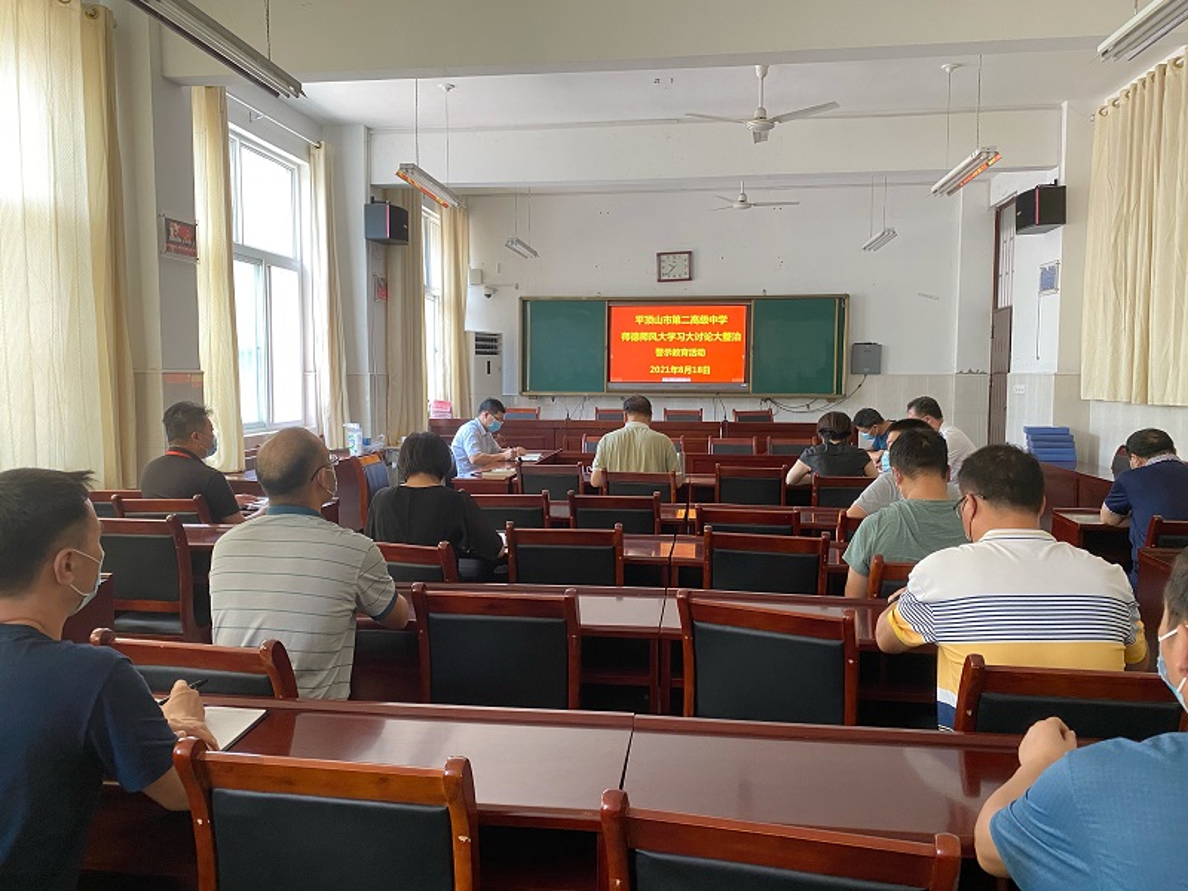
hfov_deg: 67.3
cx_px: 594
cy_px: 446
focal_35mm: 26
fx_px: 892
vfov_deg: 53.1
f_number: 1.8
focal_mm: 4.25
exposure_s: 1/60
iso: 200
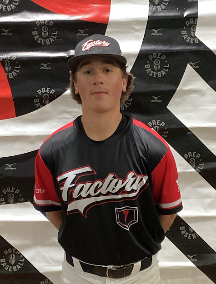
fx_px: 256
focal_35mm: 31
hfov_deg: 45.8
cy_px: 142
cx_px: 108
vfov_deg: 58.1
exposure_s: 1/40
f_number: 2.4
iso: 320
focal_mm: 3.3
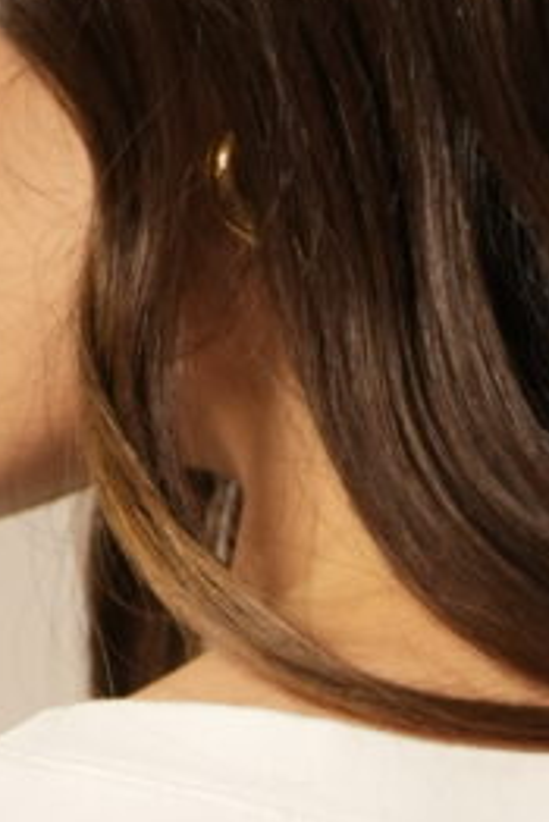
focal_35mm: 343
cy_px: 1773
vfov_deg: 5.8
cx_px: 527
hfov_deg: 4.0
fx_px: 7835
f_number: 3.5
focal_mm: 50
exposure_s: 1/125
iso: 640
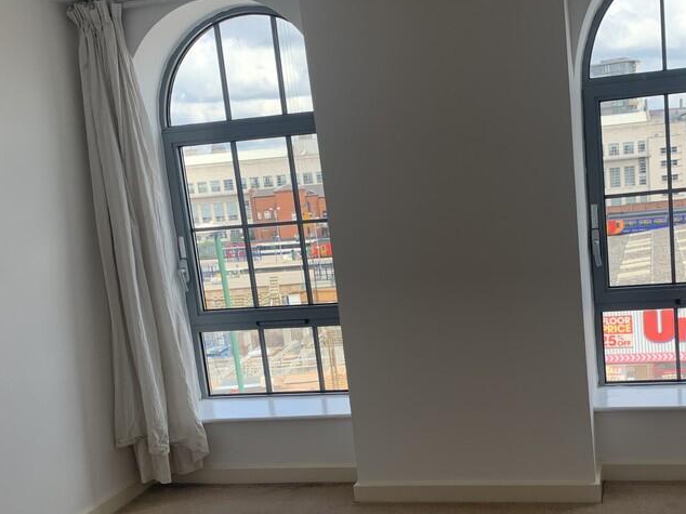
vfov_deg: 34.0
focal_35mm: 42
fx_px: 832
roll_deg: +5.1
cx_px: 456
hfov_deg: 44.2
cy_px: 341
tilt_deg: -11.5
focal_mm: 4.25
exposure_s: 1/287
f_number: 1.8
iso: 25
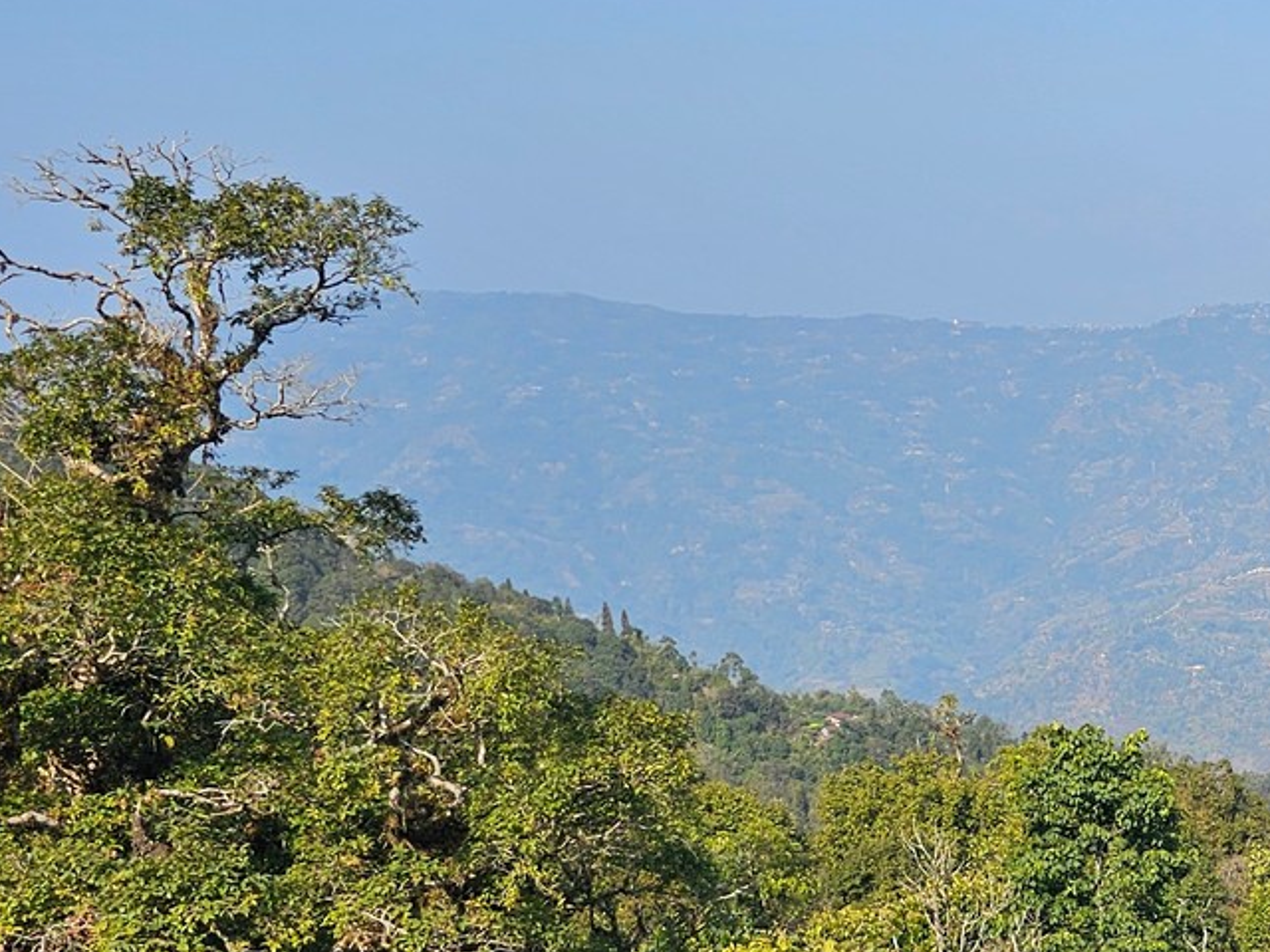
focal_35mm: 69
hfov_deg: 23.7
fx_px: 2531
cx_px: 1776
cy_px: 843
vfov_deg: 20.9
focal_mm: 6.3
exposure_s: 1/792
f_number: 1.7
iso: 10
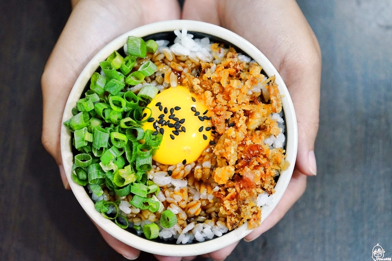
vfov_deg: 20.9
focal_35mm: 65
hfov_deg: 31.0
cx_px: 196
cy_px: 130
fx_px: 708
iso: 4000
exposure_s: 1/80
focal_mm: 65
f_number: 5.6
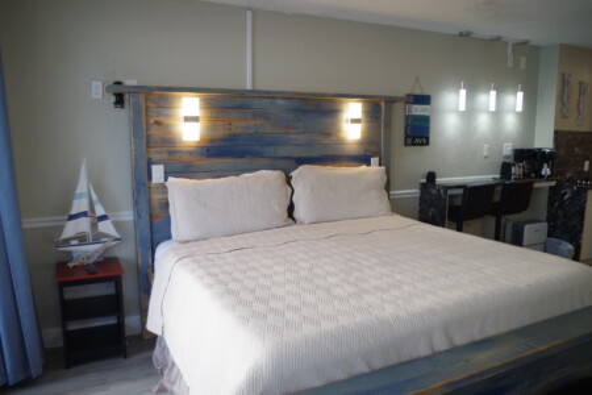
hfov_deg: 67.4
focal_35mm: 27
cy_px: 198
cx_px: 296
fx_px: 444
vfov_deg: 47.9
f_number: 4
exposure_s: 1/50
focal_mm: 18
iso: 400
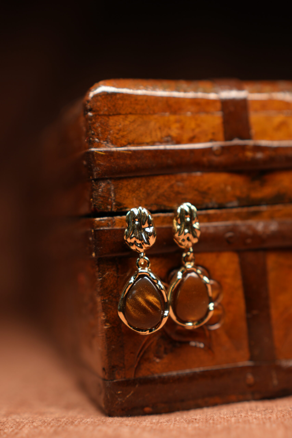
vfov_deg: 38.2
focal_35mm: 52
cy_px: 219
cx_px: 146
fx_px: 633
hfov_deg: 26.0
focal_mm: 35
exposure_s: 1/160
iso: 100
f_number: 2
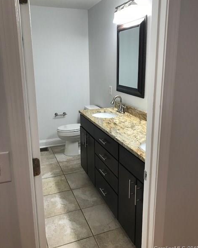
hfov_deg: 48.5
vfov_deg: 58.7
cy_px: 117
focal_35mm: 30
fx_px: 220
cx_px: 101
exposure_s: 1/30
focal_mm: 3.99
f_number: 1.8
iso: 20
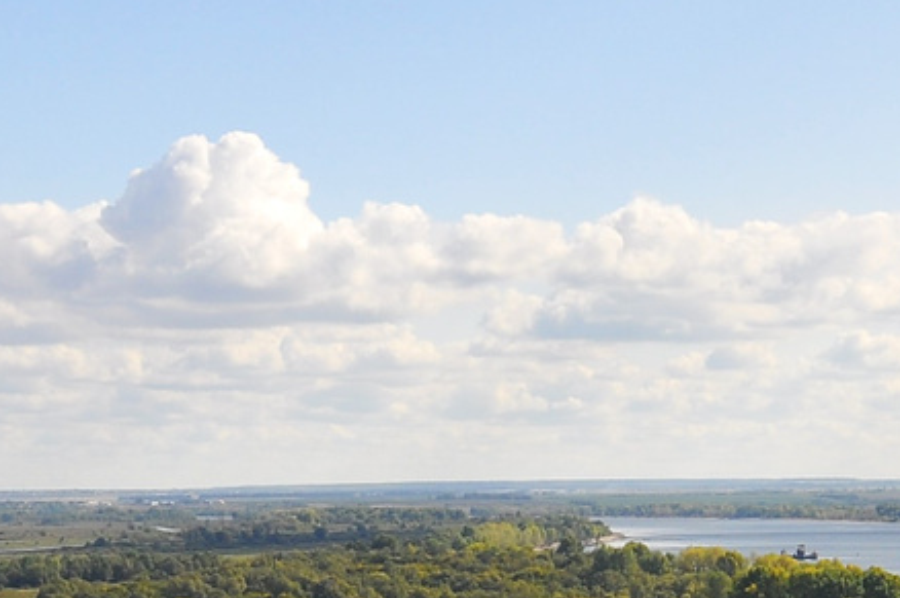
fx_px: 2772
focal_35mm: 111
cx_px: 740
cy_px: 699
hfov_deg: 18.3
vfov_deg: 12.1
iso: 200
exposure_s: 1/320
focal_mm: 18
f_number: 9
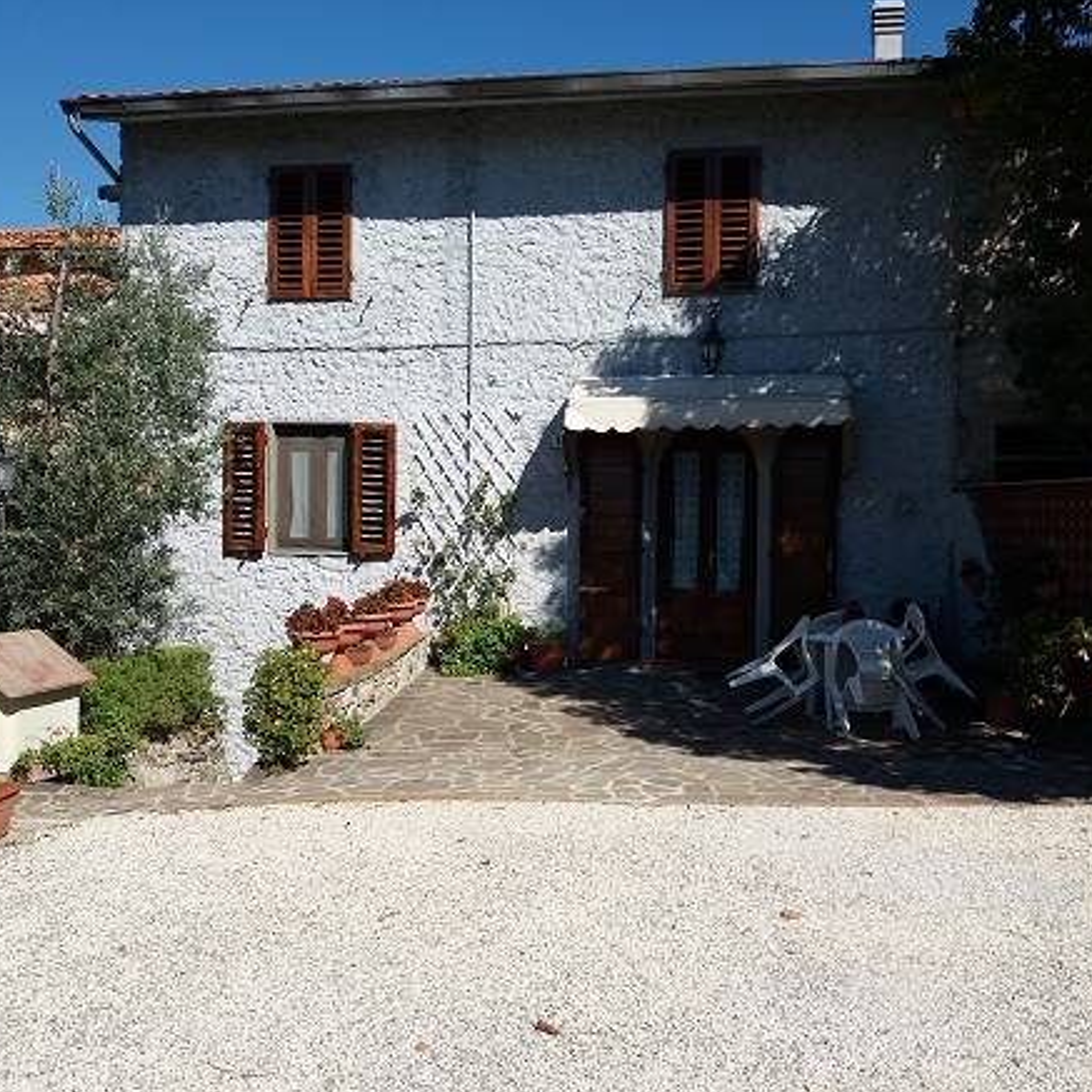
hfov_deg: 48.4
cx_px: 592
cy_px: 540
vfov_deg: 48.4
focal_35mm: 34
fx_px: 1213
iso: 64
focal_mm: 3.7
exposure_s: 1/1801
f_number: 1.9
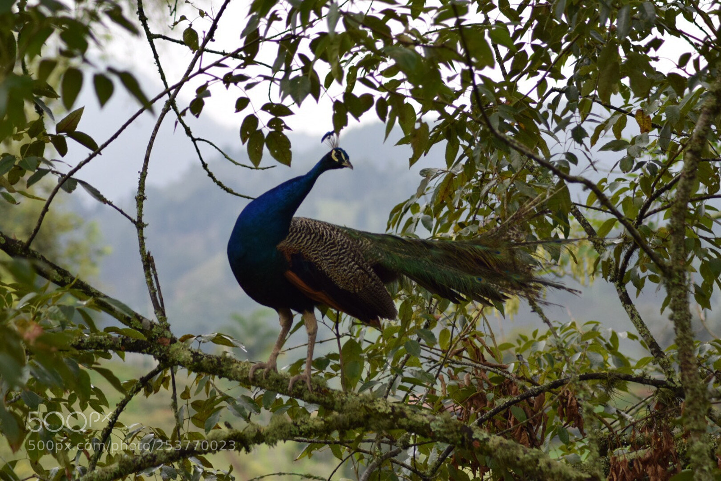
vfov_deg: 7.5
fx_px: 3665
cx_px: 360
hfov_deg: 11.2
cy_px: 240
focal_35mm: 183
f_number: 5
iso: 400
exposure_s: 1/400
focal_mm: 122
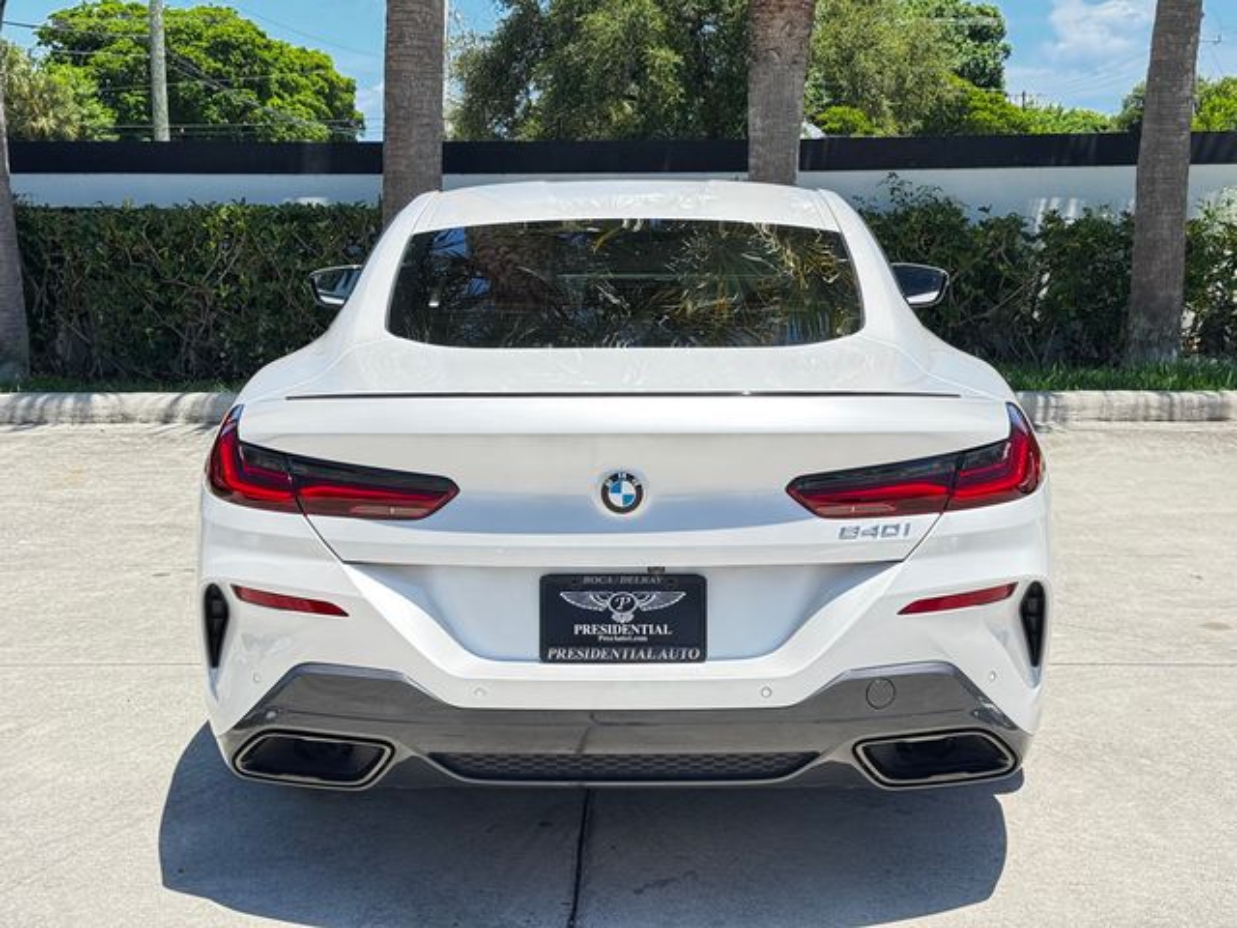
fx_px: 1715
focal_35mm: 48
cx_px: 618
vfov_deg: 30.3
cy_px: 464
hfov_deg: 39.7
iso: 64
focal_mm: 6.76
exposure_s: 1/1011
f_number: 1.78
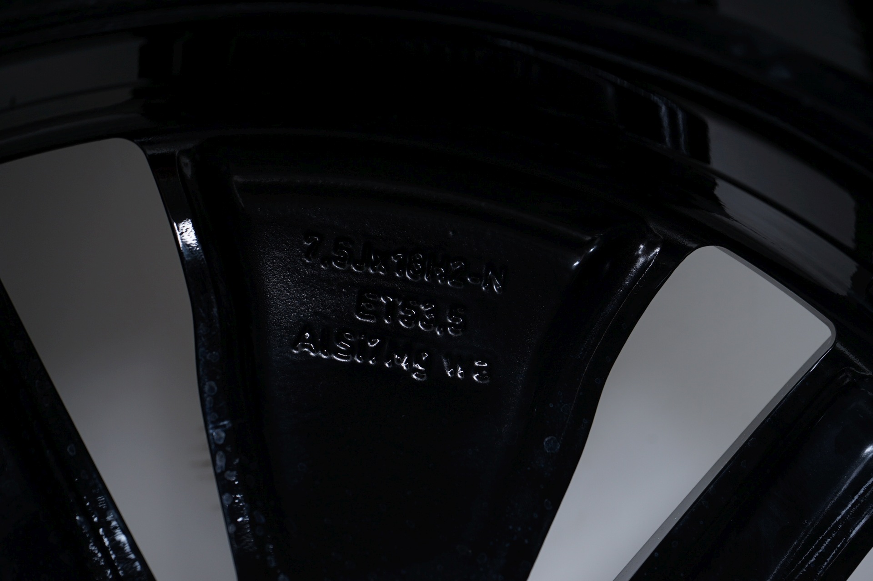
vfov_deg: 21.2
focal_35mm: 64
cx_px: 436
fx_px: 1551
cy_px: 290
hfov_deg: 31.4
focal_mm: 64
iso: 250
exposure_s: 1/125
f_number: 7.1
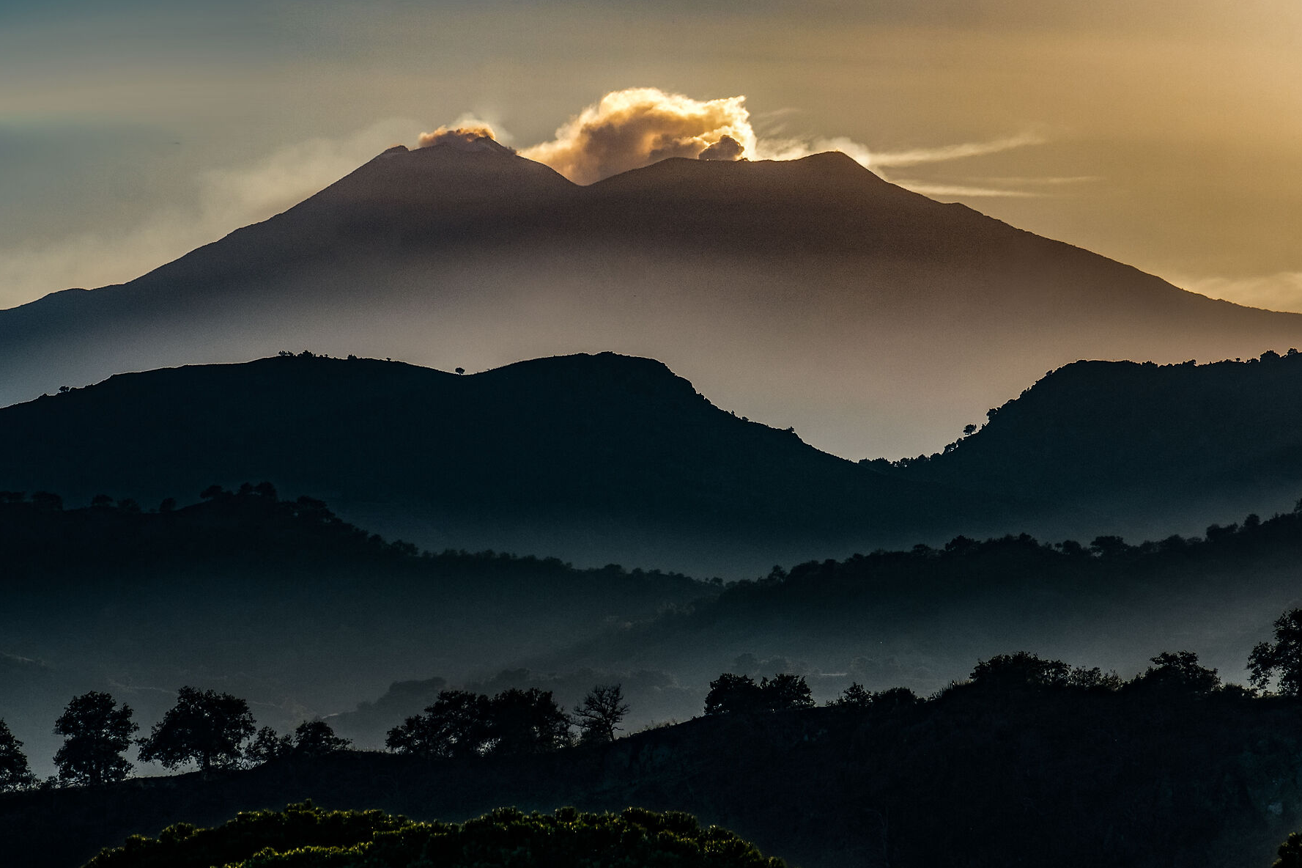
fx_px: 13921
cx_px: 643
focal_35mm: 385
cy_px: 309
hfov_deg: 5.4
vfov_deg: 3.6
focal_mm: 190.3
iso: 100
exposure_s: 1/450
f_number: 9
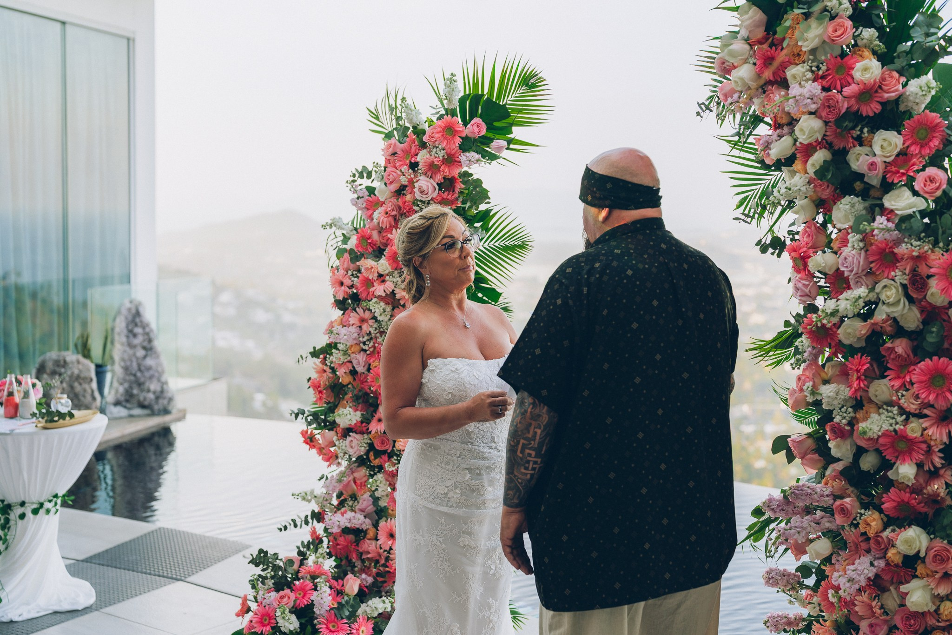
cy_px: 318
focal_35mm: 50
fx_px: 1322
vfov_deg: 27.0
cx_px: 476
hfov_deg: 39.6
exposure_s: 1/320
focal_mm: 50
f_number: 2.5
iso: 100
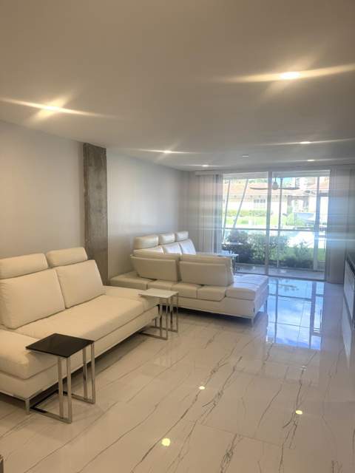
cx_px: 178
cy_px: 236
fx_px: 328
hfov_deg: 56.8
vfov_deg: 71.6
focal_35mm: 24
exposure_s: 1/233
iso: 80
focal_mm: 6.76
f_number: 1.78
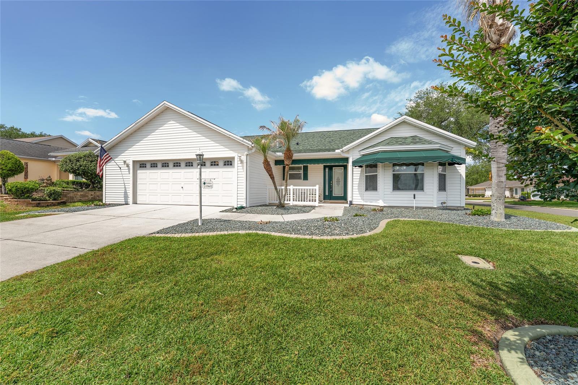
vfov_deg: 81.2
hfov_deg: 104.3
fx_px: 225
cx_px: 289
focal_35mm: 14
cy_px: 192
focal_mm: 14
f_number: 8
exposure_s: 1/60
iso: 125
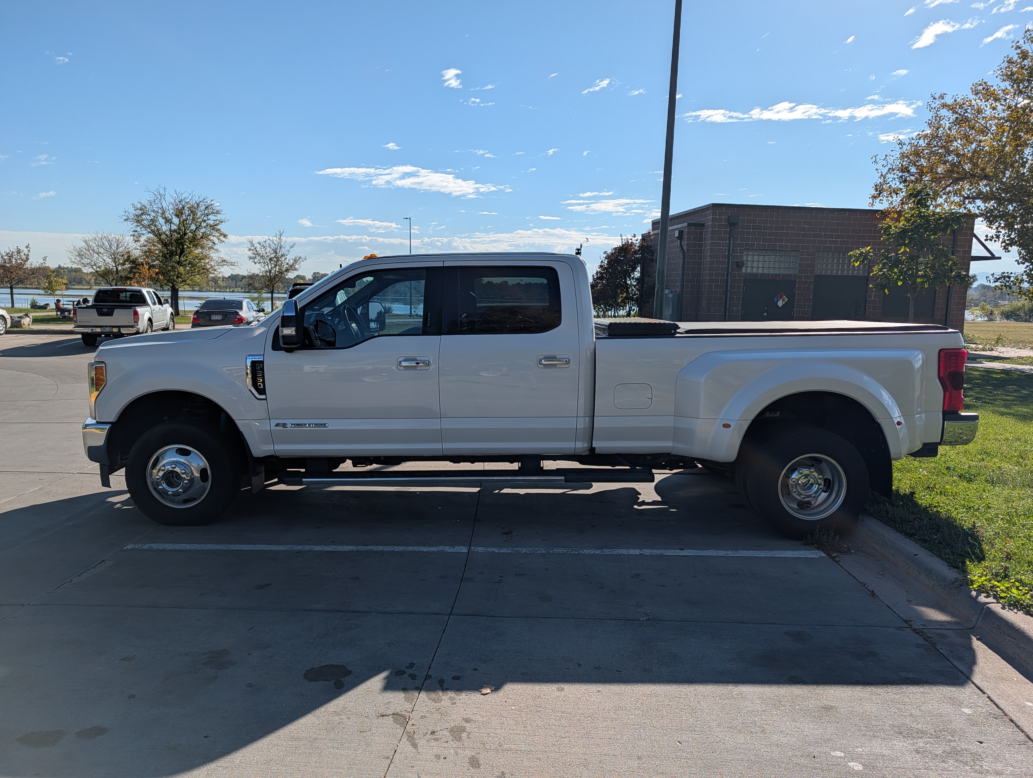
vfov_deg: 56.9
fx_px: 717
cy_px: 389
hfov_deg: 71.5
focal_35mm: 24
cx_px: 516
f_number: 1.68
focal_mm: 6.9
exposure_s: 1/2024
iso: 19
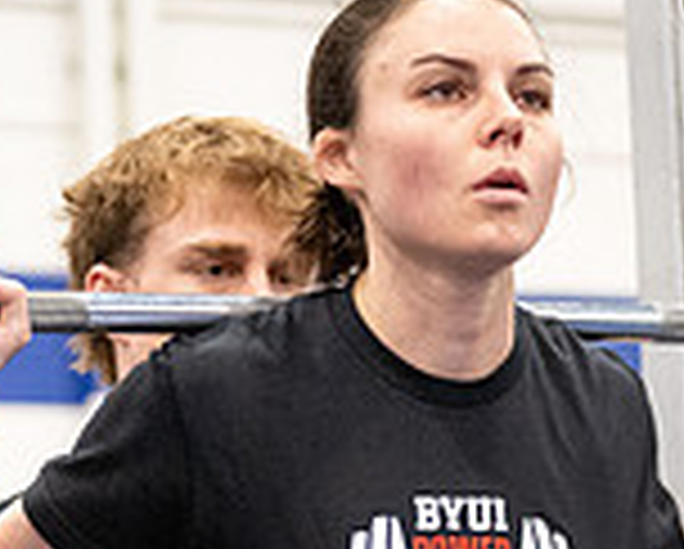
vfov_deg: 7.8
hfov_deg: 9.8
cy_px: 556
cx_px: 338
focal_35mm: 197
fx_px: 3993
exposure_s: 1/200
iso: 6400
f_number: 2.8
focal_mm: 55
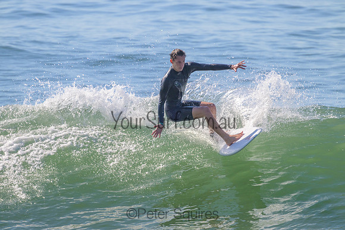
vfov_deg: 1.7
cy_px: 115
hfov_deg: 2.6
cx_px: 172
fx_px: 7668
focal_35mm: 800
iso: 720
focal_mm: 800
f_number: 11
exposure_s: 1/2000
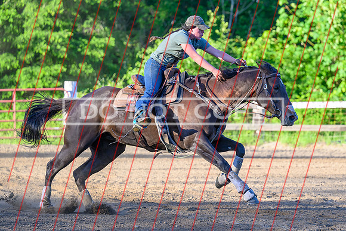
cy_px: 109
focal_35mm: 161
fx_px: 1543
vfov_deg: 8.6
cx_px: 215
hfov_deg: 12.8
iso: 900
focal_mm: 110
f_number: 2.8
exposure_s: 1/2500
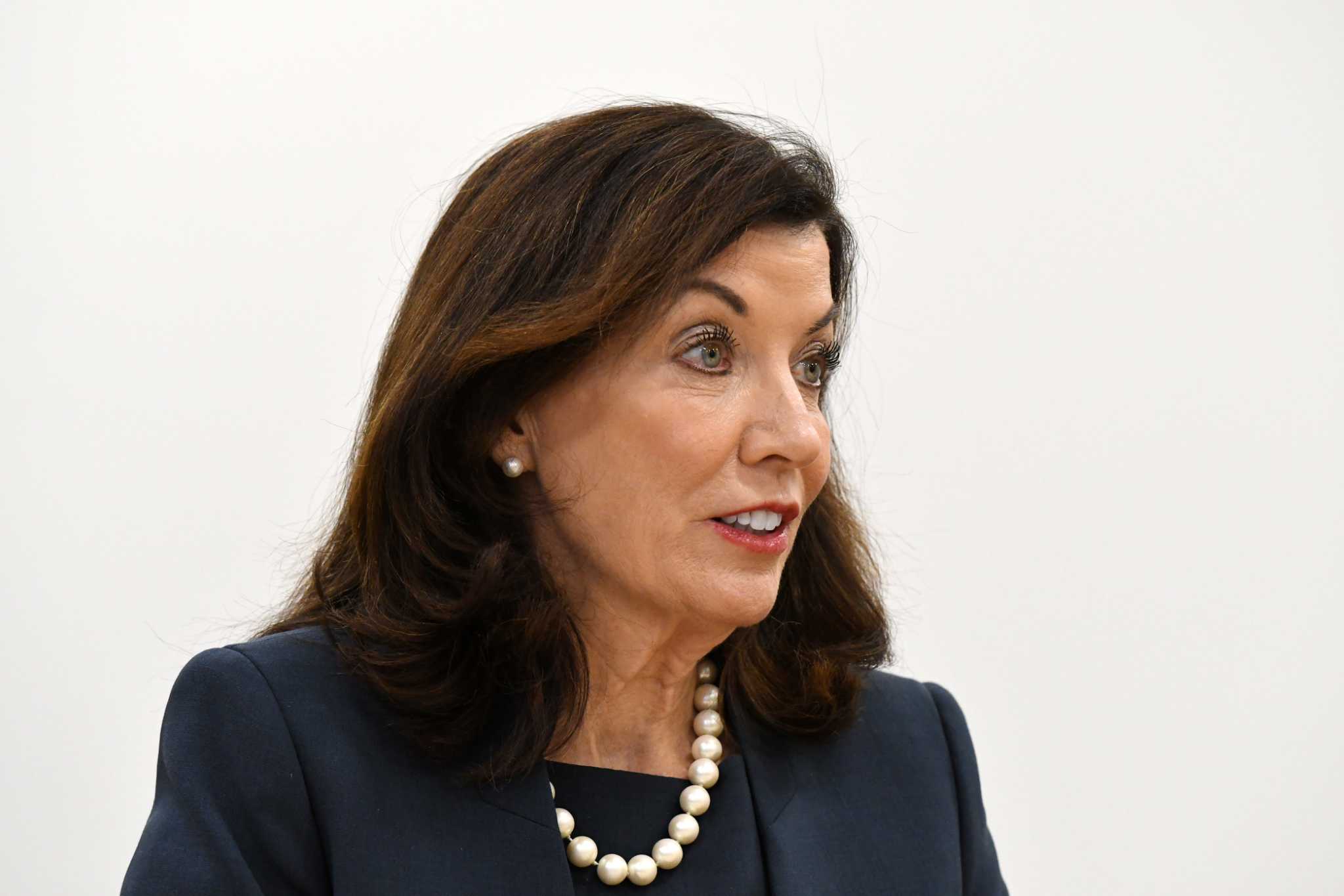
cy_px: 448
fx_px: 9798
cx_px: 672
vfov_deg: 5.2
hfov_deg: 7.8
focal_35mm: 262
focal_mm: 175
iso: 3200
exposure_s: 1/500
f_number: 4
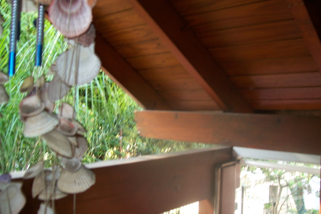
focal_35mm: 38
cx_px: 161
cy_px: 98
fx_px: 339
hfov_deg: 50.7
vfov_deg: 35.0
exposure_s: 1/50
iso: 80
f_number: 2.7
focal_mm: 6
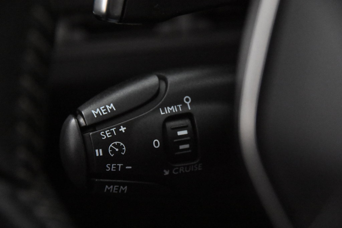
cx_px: 171
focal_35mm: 105
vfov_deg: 13.0
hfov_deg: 19.5
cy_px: 114
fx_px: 998
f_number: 4
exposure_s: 1/80
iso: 12800
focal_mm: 70
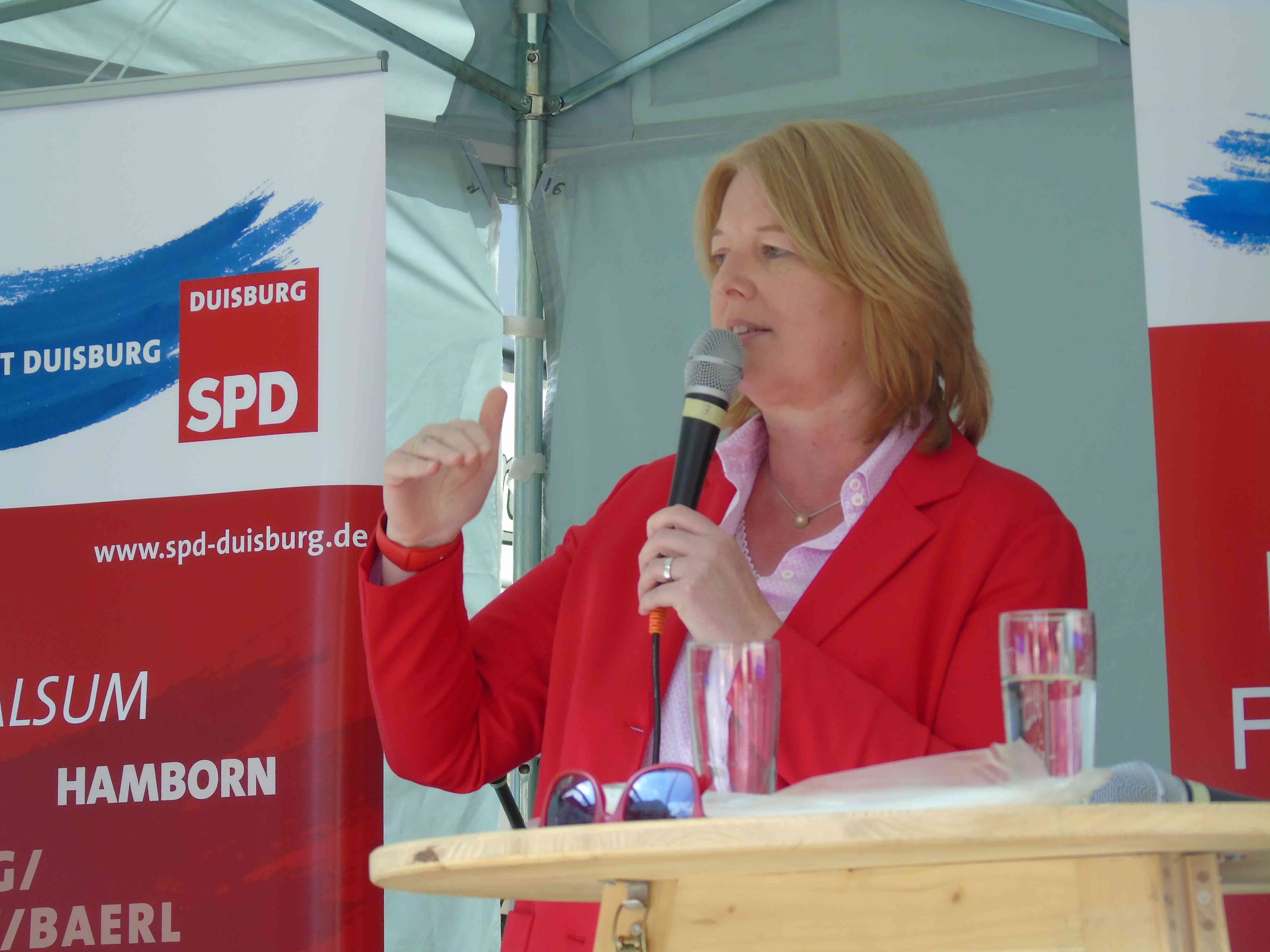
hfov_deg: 10.6
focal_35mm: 186
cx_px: 635
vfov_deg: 8.0
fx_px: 6824
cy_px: 476
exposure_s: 1/125
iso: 160
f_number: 5
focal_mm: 33
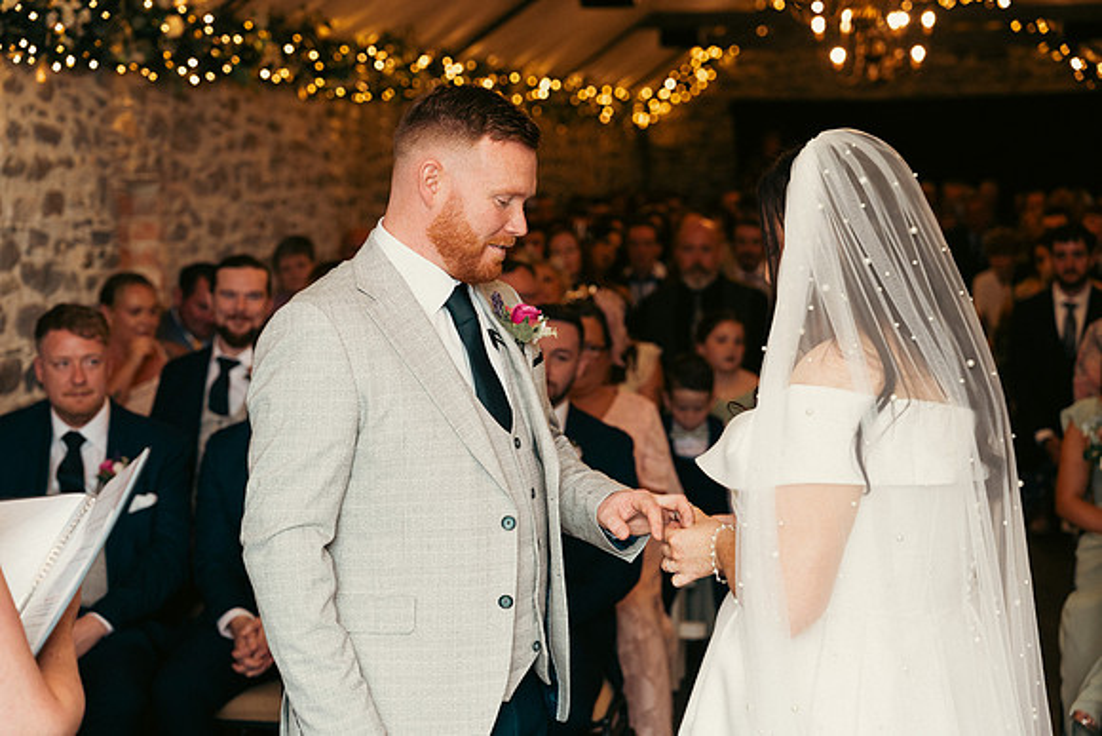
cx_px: 551
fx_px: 2143
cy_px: 368
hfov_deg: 28.8
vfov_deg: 19.5
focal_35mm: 70
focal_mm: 70
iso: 800
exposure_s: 1/160
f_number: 3.5
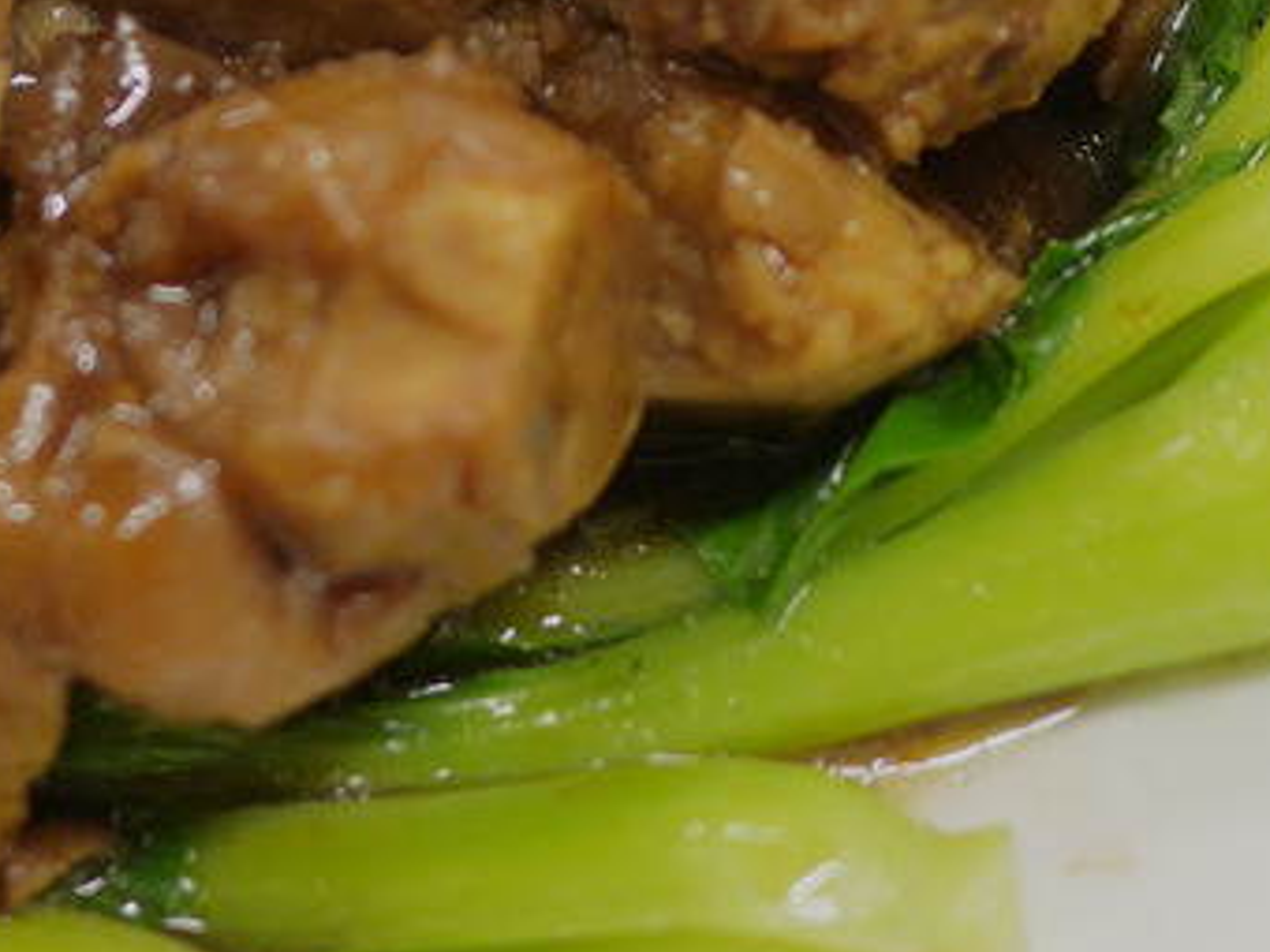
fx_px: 3559
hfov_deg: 19.7
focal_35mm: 97
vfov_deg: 14.8
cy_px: -151
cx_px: 34
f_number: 1.7
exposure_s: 1/60
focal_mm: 15
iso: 320
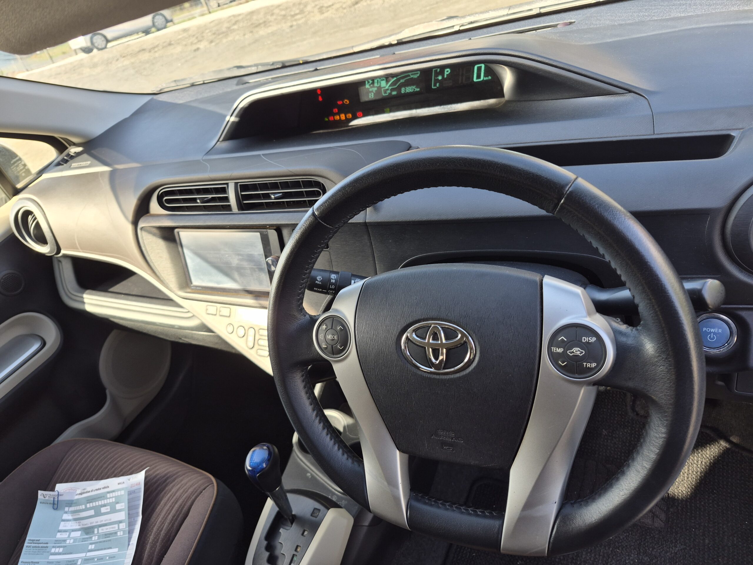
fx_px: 500
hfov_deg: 73.9
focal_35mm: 23
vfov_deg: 58.9
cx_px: 376
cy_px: 282
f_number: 1.8
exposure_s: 1/180
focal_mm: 5.4
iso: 40
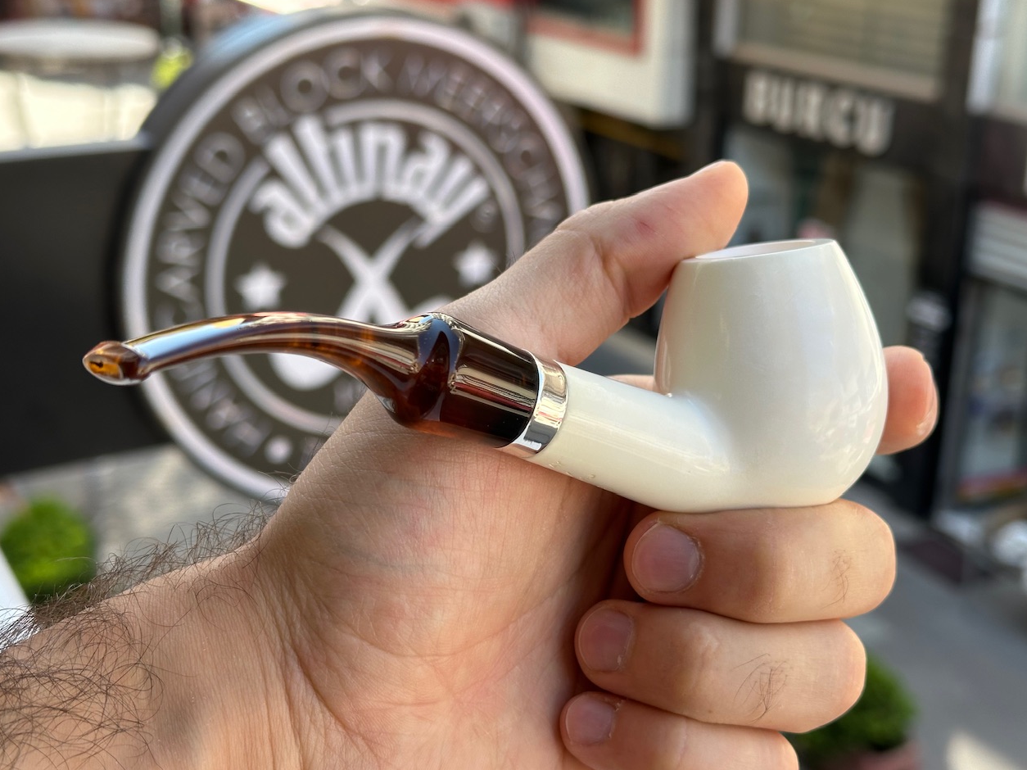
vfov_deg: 29.7
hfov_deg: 38.9
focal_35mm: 49
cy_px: 391
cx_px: 509
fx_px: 1453
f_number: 1.78
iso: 64
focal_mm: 6.86
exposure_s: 1/484
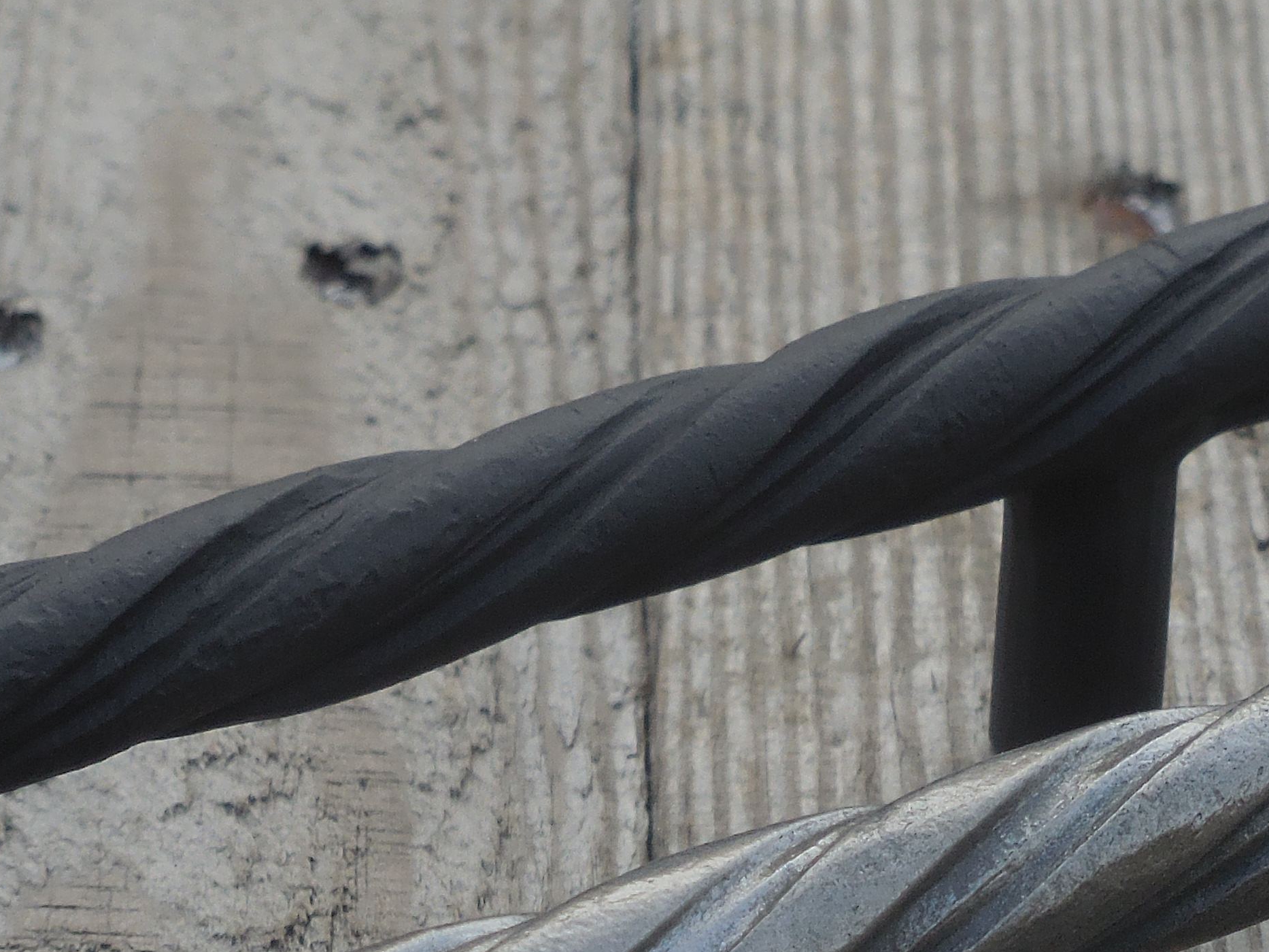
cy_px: 911
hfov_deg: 8.2
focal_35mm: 242
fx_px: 8873
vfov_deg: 6.1
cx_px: 735
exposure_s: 1/160
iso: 125
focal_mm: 17.7
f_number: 5
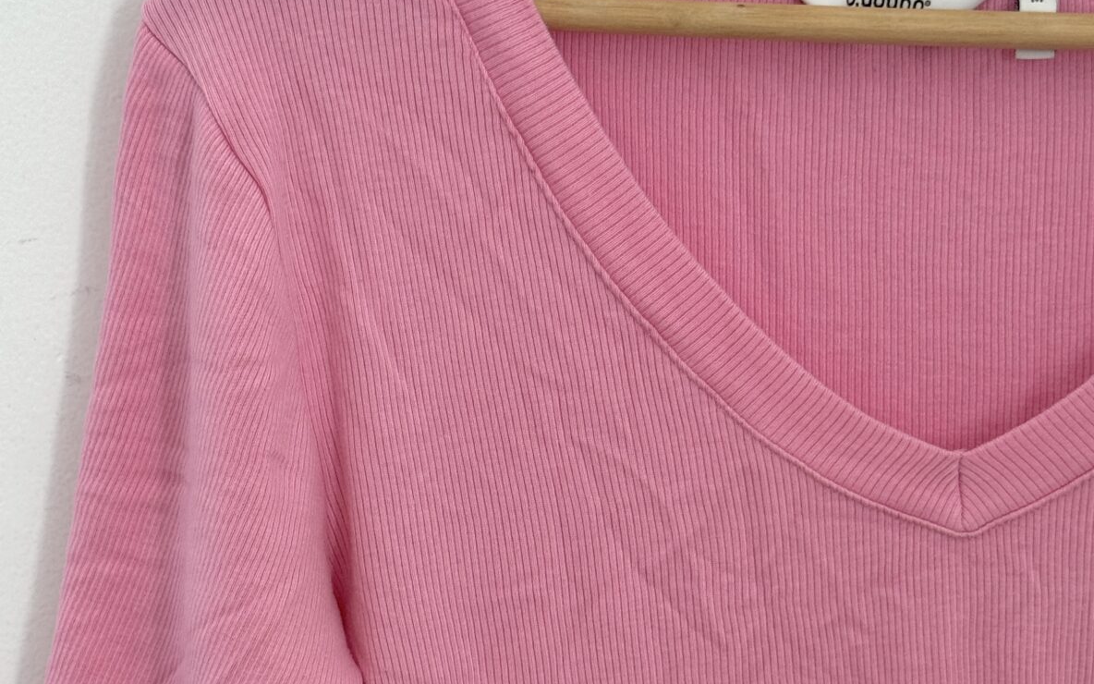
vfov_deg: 14.8
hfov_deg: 23.6
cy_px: 463
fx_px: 2624
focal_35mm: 88
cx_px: 547
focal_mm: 6.76
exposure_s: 1/120
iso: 64
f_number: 1.78
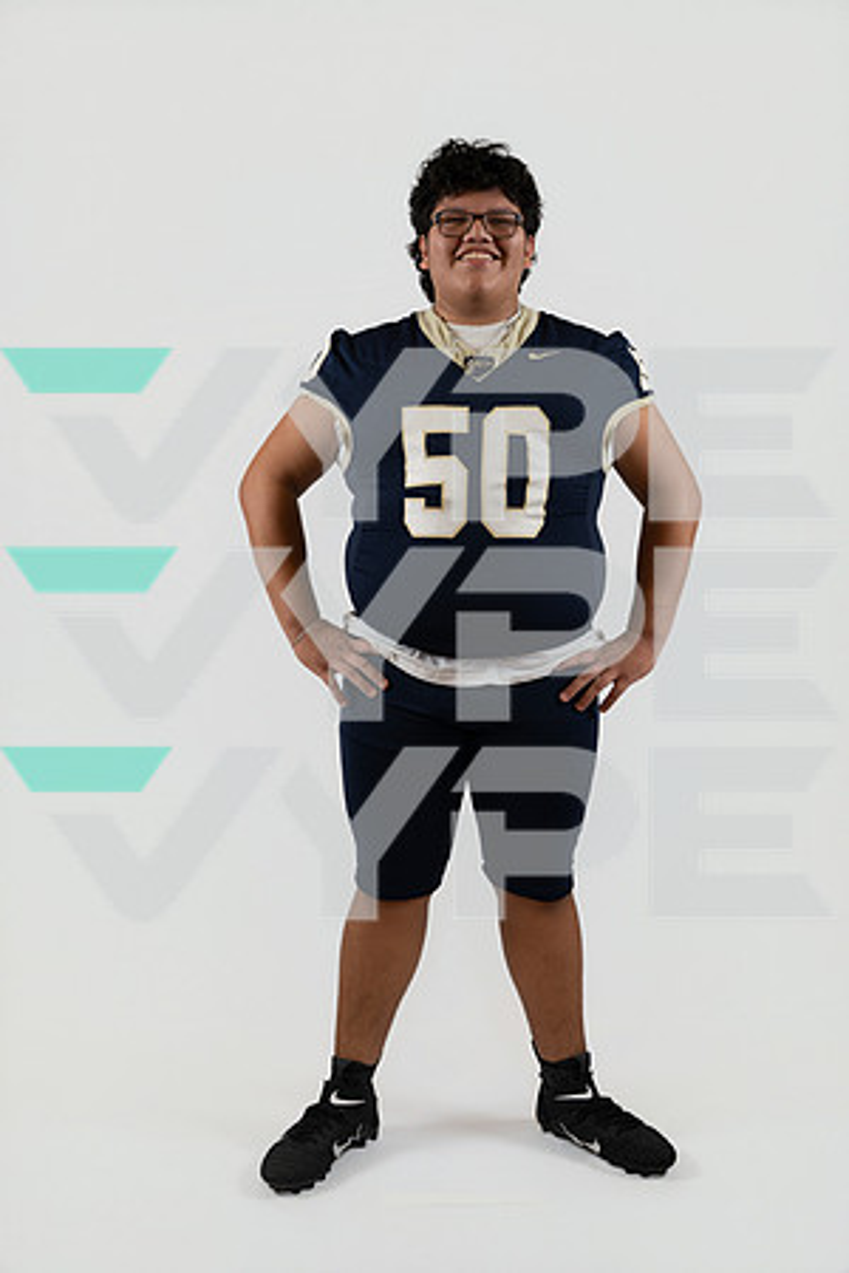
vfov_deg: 49.1
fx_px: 1394
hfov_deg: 33.9
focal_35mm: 39
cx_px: 424
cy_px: 636
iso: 250
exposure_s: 1/125
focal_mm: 39.4
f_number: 3.5
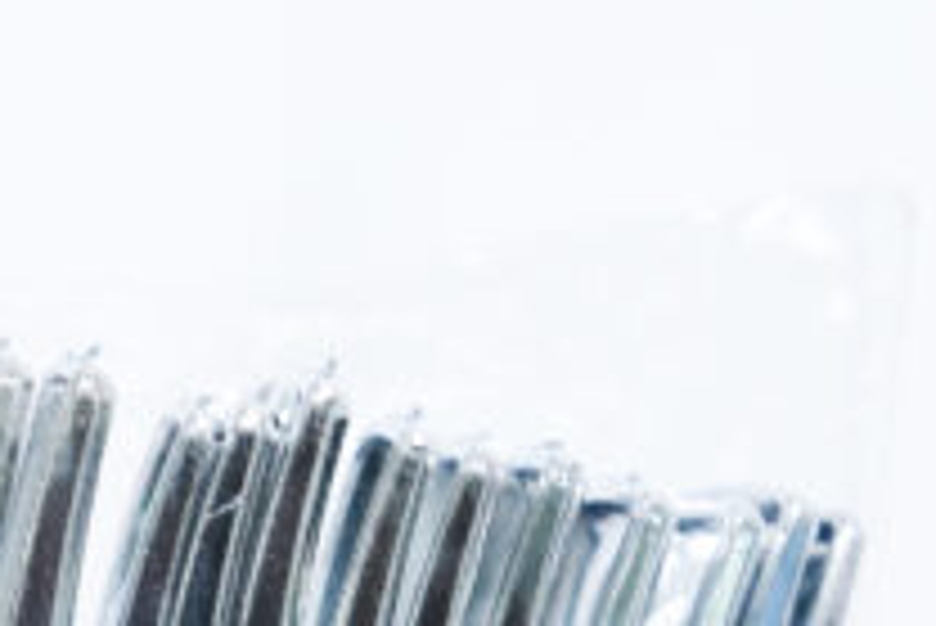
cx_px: -158
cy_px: 815
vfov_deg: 5.8
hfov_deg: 8.6
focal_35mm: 236
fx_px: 6140
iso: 3200
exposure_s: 1/200
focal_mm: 70
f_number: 9
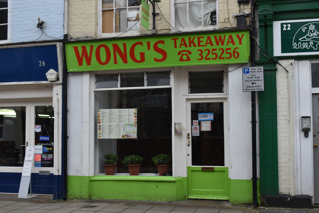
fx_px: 425
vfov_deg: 28.1
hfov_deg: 41.1
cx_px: 160
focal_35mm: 48
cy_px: 106
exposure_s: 1/250
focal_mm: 32
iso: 200
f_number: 6.3
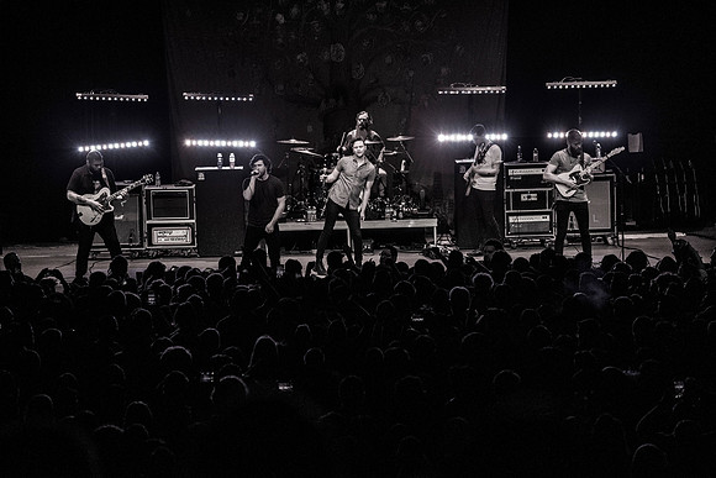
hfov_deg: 15.3
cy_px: 234
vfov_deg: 10.2
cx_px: 369
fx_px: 2672
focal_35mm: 134
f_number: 4
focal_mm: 120
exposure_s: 1/640
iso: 5000
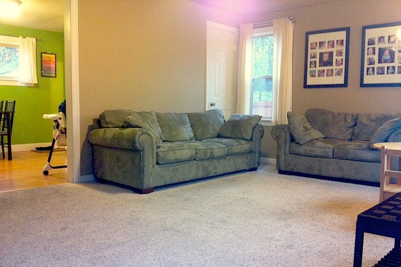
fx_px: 412
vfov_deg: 35.9
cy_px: 151
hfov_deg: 51.9
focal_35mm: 37
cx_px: 199
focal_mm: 3.85
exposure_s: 1/17
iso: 250
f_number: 2.8
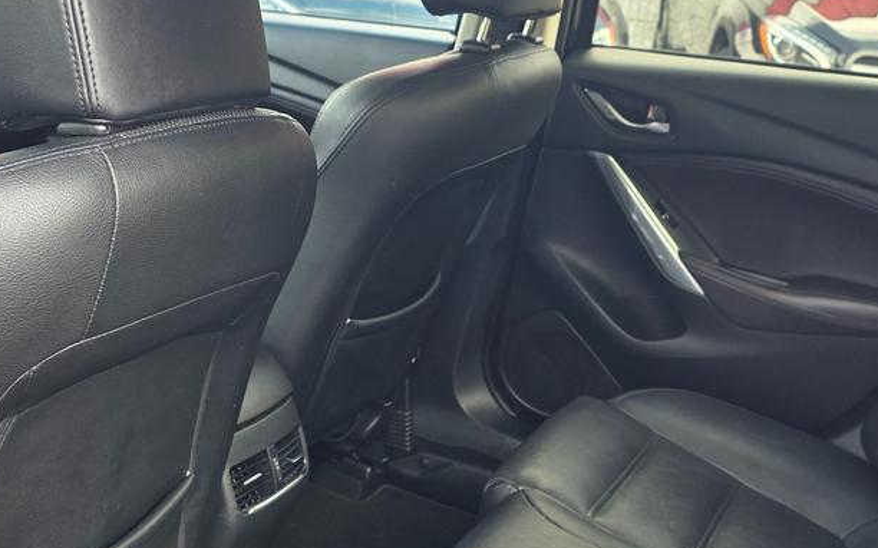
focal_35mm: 51
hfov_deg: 39.6
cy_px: 397
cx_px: 463
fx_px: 1220
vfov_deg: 25.1
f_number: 1.7
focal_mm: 6.3
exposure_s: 1/180
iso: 64
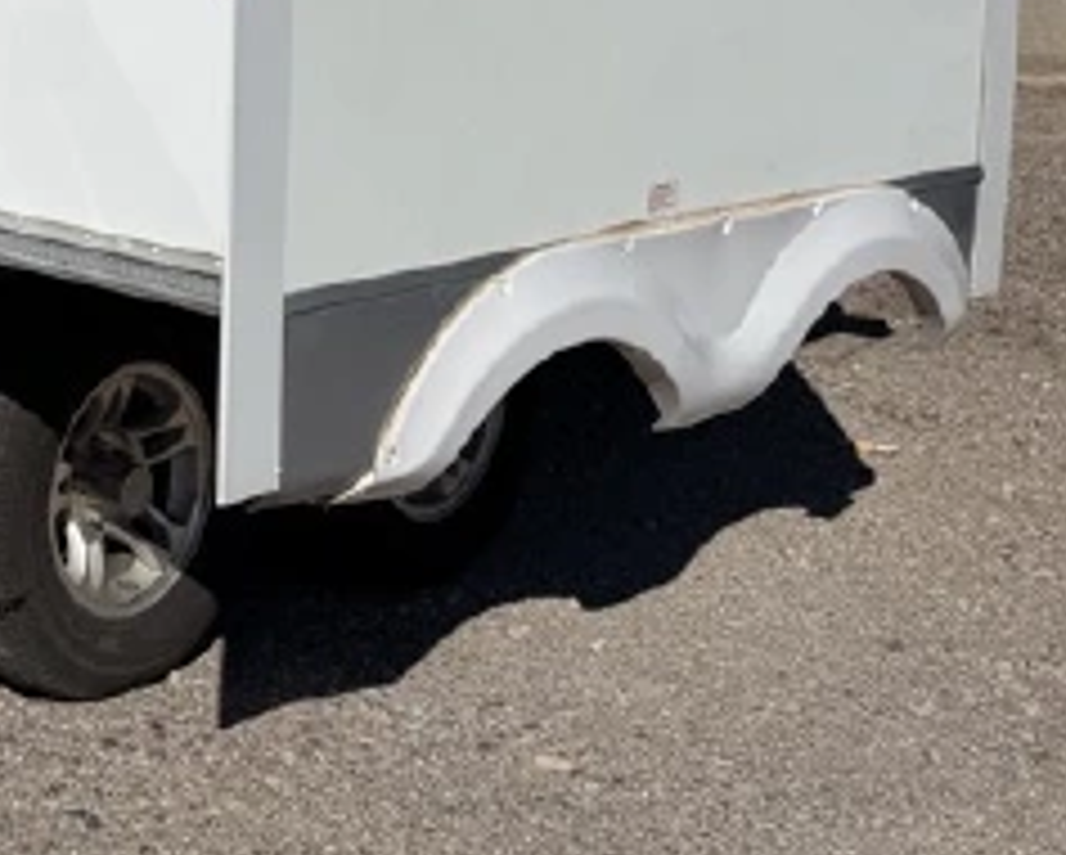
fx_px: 2494
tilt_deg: -4.8
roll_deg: +1.8
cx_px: -693
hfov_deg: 19.7
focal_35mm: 79
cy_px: -207
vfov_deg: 18.3
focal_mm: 6.76
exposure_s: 1/22727
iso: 100
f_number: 1.78
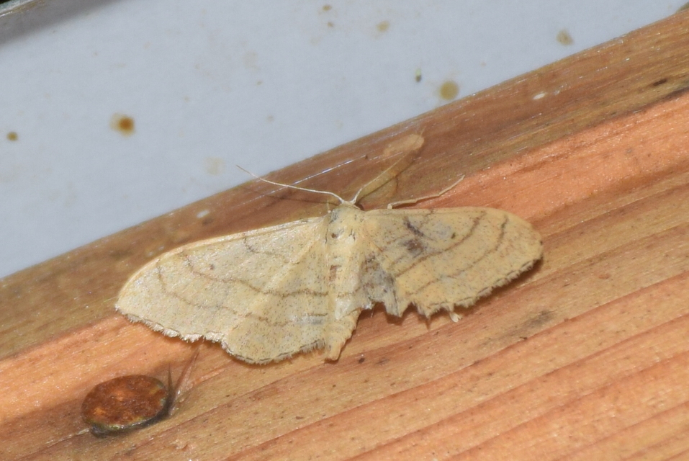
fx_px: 3506
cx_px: 344
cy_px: 230
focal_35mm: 183
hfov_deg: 11.2
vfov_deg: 7.5
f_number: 7.1
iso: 320
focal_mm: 122
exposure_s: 1/60
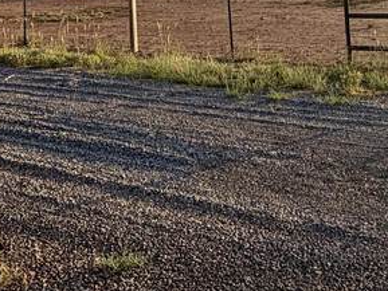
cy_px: -78
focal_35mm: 62
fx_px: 695
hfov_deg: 31.2
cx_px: 195
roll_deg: +3.4
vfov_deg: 21.6
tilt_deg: +2.0
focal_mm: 2.22
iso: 25
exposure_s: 1/770
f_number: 2.2
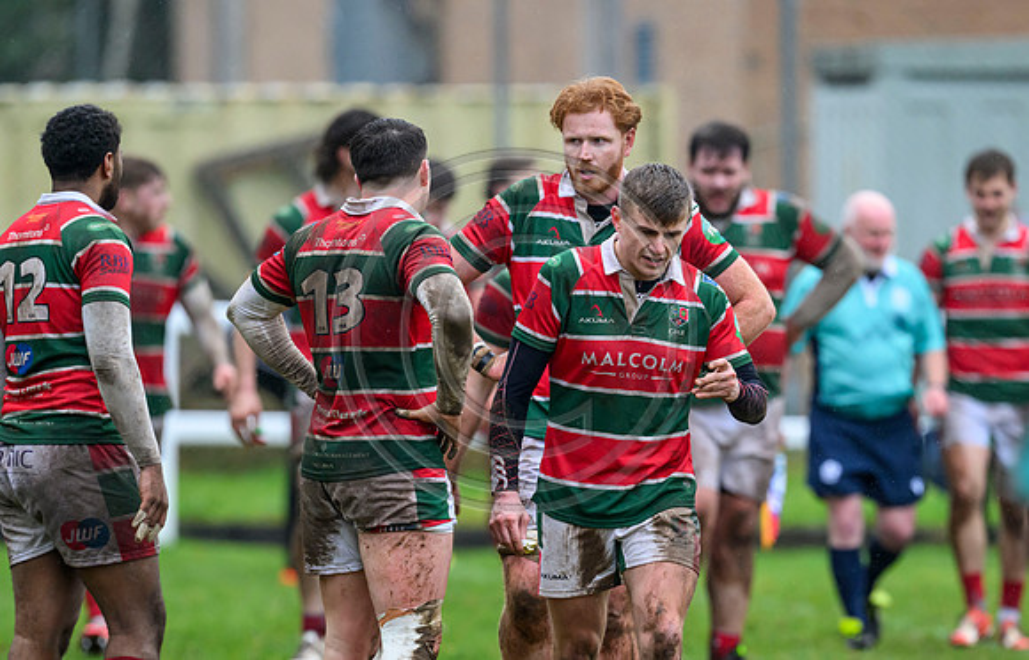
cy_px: 410
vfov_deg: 2.7
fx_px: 13977
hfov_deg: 4.2
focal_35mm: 495
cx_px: 626
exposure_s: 1/1600
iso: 3200
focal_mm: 400
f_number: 4
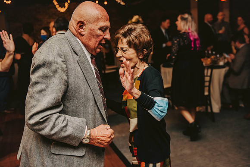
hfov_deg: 44.5
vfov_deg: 30.5
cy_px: 84
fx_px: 306
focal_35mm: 44
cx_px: 125
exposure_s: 1/200
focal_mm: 44
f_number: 3.2
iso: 2000
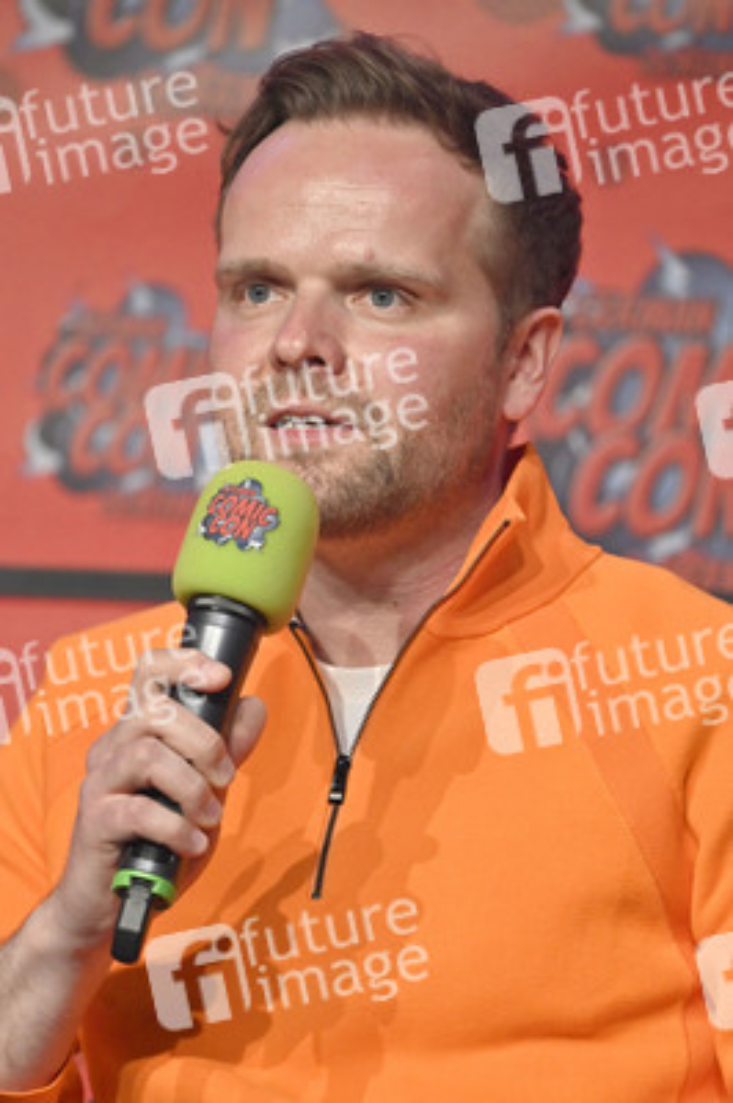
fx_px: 12237
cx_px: 366
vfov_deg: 5.2
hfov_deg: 3.4
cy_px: 552
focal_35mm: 400
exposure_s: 1/500
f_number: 4.5
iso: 2500
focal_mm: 400
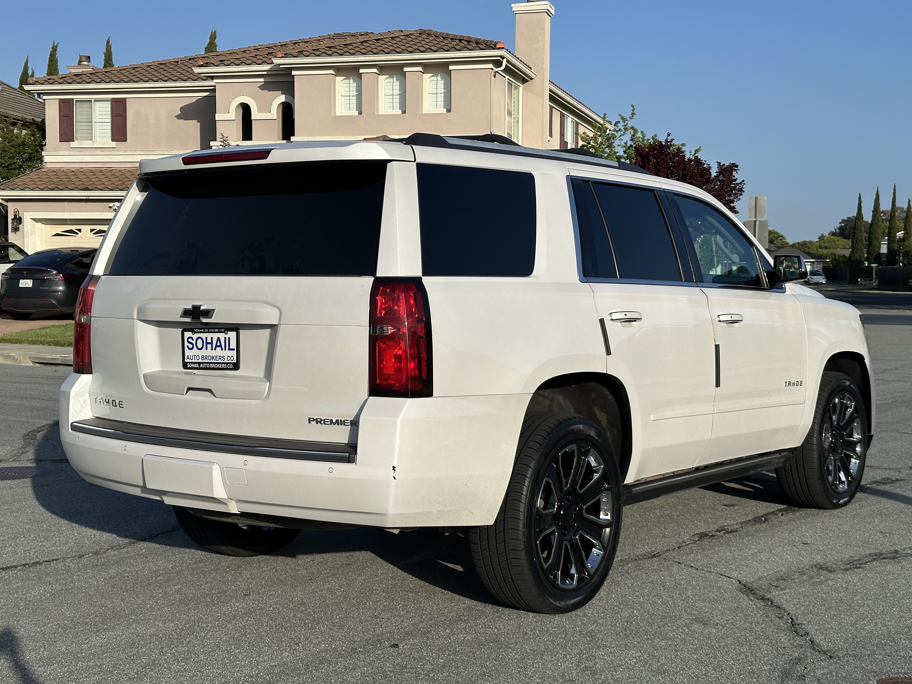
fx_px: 1265
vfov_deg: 30.3
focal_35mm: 48
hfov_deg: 39.7
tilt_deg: -1.4
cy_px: 342
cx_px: 456
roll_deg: -0.5
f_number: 1.78
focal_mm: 6.86
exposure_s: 1/5882
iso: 64
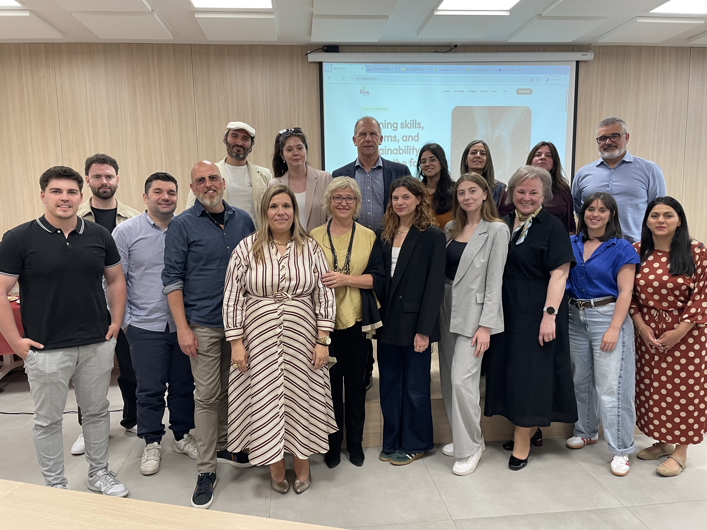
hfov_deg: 67.3
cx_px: 354
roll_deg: +1.3
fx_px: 531
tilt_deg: -6.6
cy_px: 265
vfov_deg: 53.1
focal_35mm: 26
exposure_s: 1/60
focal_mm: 4.2
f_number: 1.6
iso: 100
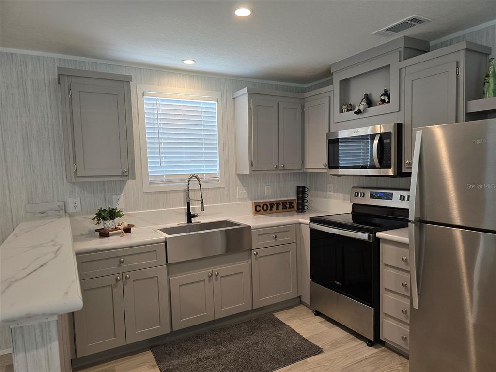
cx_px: 248
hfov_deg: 73.9
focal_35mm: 23
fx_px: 330
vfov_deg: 58.9
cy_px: 186
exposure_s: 1/120
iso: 160
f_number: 1.7
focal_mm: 6.3
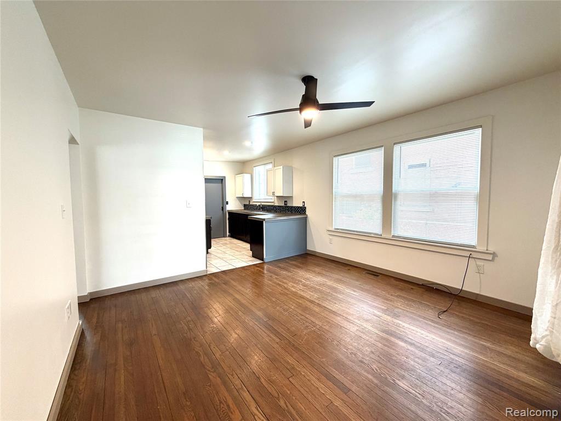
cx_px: 280
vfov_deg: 85.7
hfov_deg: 102.1
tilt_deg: -3.3
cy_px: 210
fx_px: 227
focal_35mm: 14
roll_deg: +1.0
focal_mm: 2.22
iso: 160
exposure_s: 1/60
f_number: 2.2
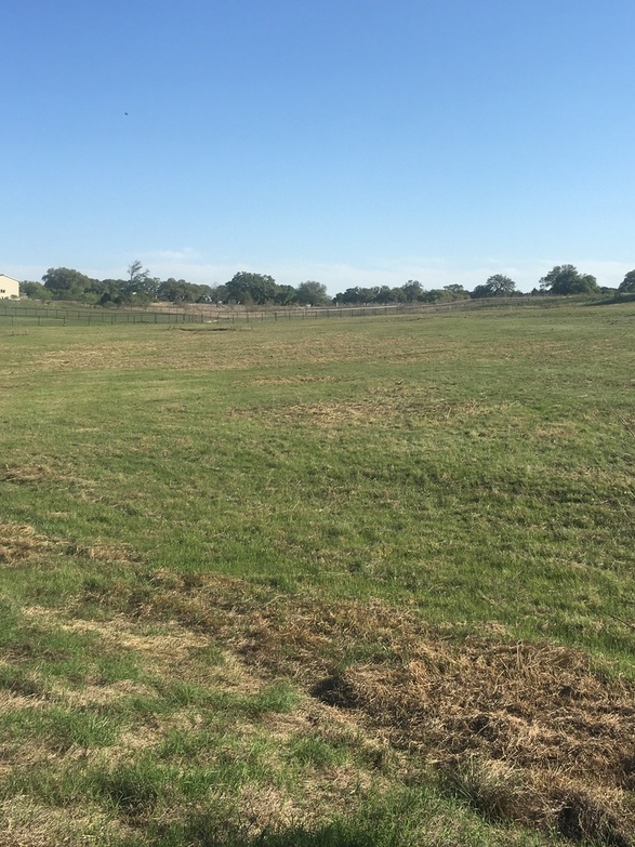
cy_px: 358
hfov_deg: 35.9
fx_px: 979
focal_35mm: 40
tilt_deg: +1.1
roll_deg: -0.4
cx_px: 373
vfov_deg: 46.6
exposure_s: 1/1603
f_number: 2.2
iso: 25
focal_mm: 4.15
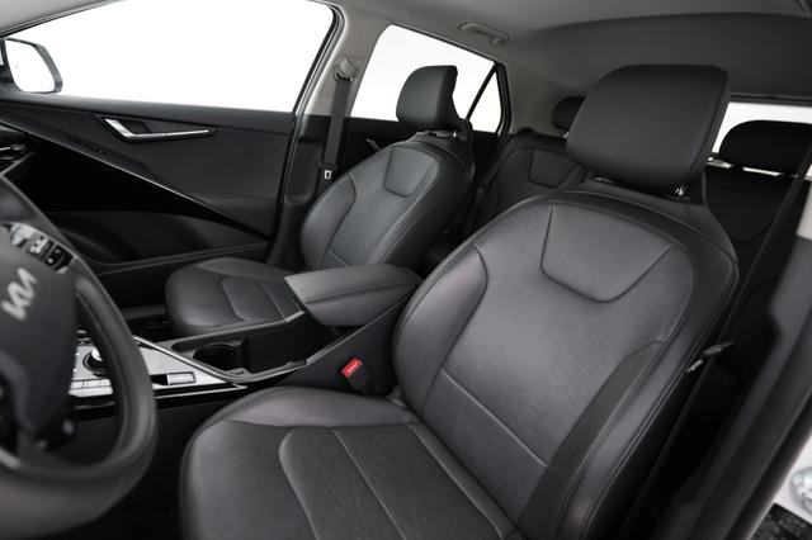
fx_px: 383
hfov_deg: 93.3
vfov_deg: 70.4
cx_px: 406
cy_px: 270
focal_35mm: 17
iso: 2000
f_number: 2.8
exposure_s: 1/30
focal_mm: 17
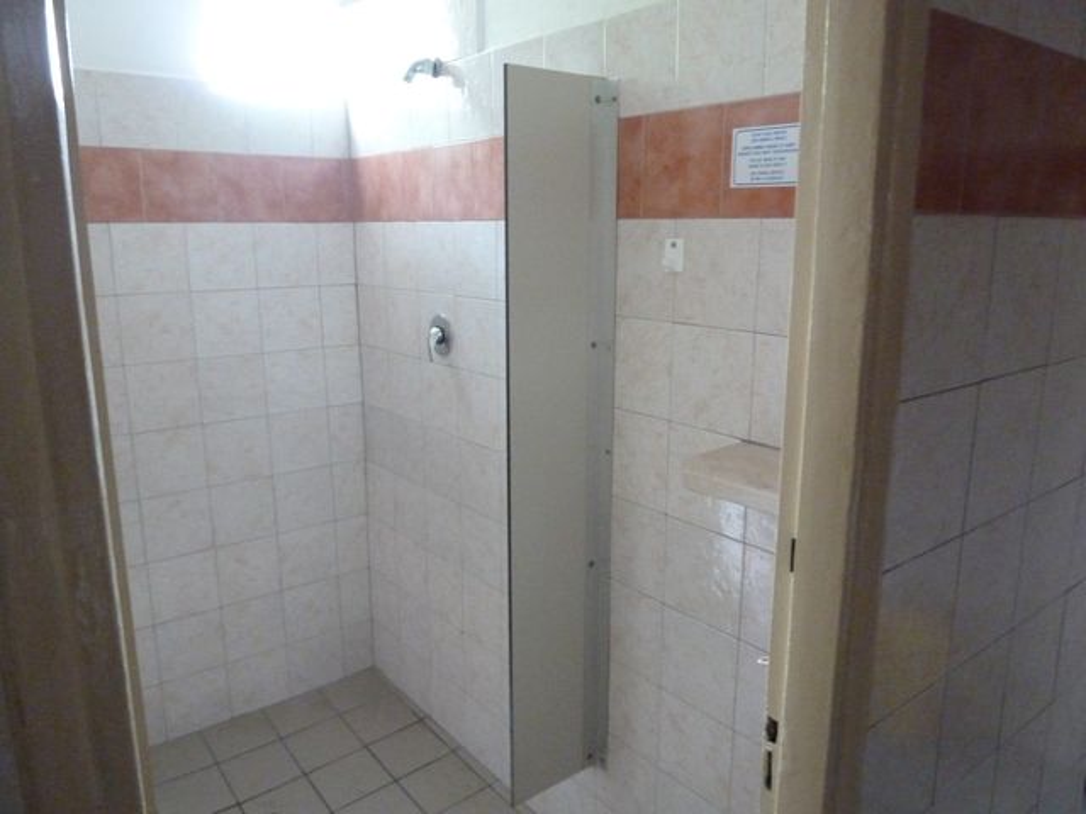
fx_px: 784
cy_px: 407
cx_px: 543
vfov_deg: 54.9
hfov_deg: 69.4
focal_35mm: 25
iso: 800
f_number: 3.3
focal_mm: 4.1
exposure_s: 1/20
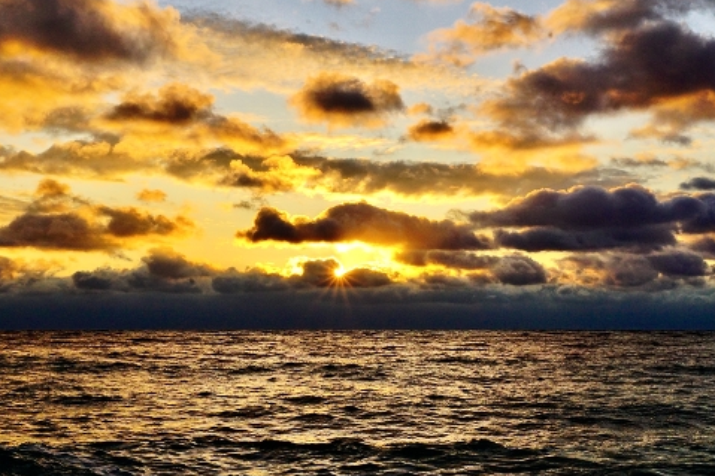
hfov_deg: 34.8
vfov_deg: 23.5
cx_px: 356
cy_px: 233
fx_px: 1143
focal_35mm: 58
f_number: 25
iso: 640
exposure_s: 1/160
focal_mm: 35
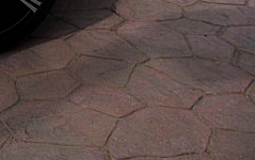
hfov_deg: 19.2
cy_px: -93
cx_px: -53
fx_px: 710
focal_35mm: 102
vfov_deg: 12.2
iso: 50
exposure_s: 1/800
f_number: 2.8
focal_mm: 6.3
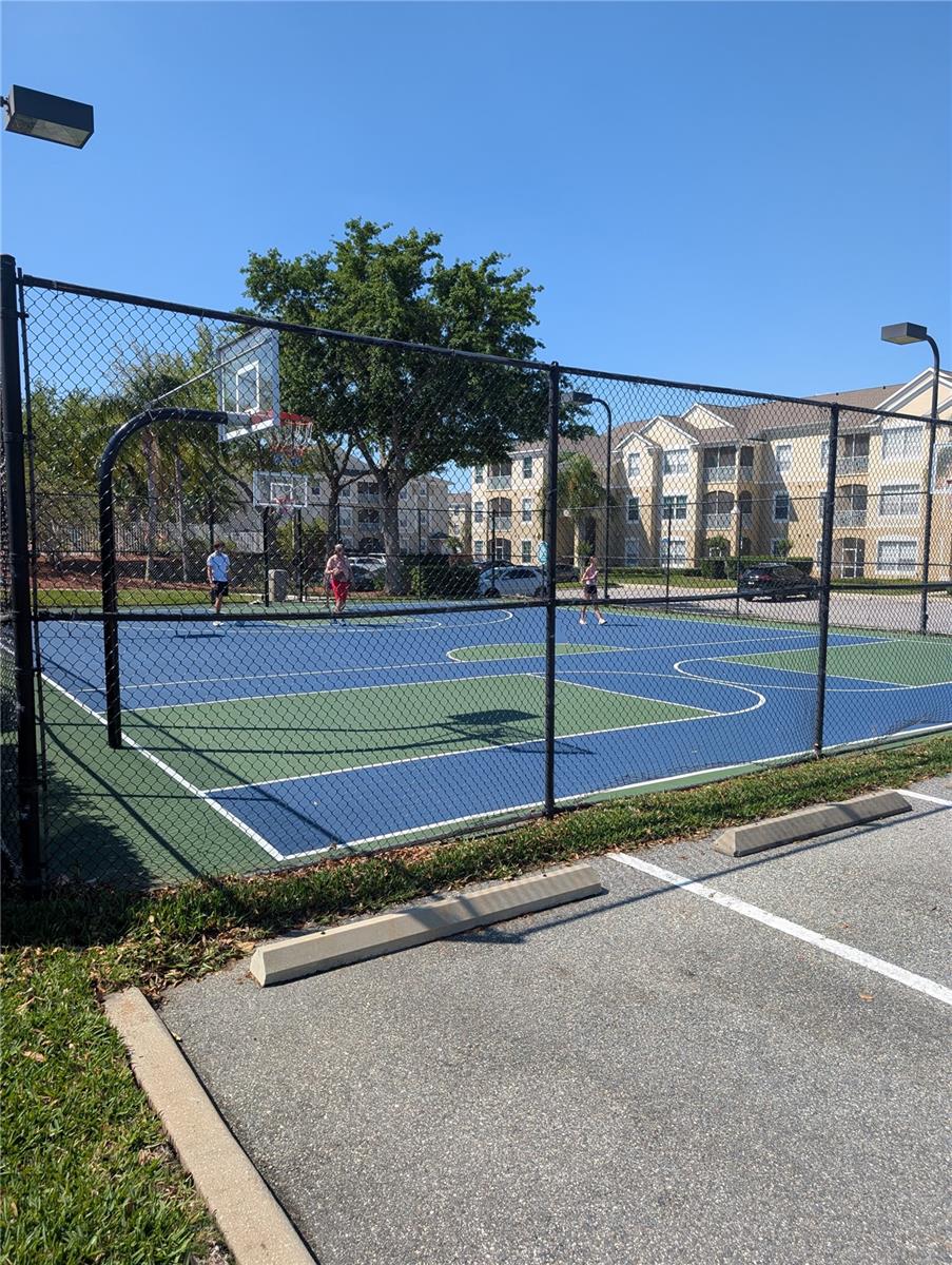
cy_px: 632
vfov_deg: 71.5
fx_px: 878
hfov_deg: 56.9
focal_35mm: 24
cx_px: 476
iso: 19
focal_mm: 6.9
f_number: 1.68
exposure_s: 1/763
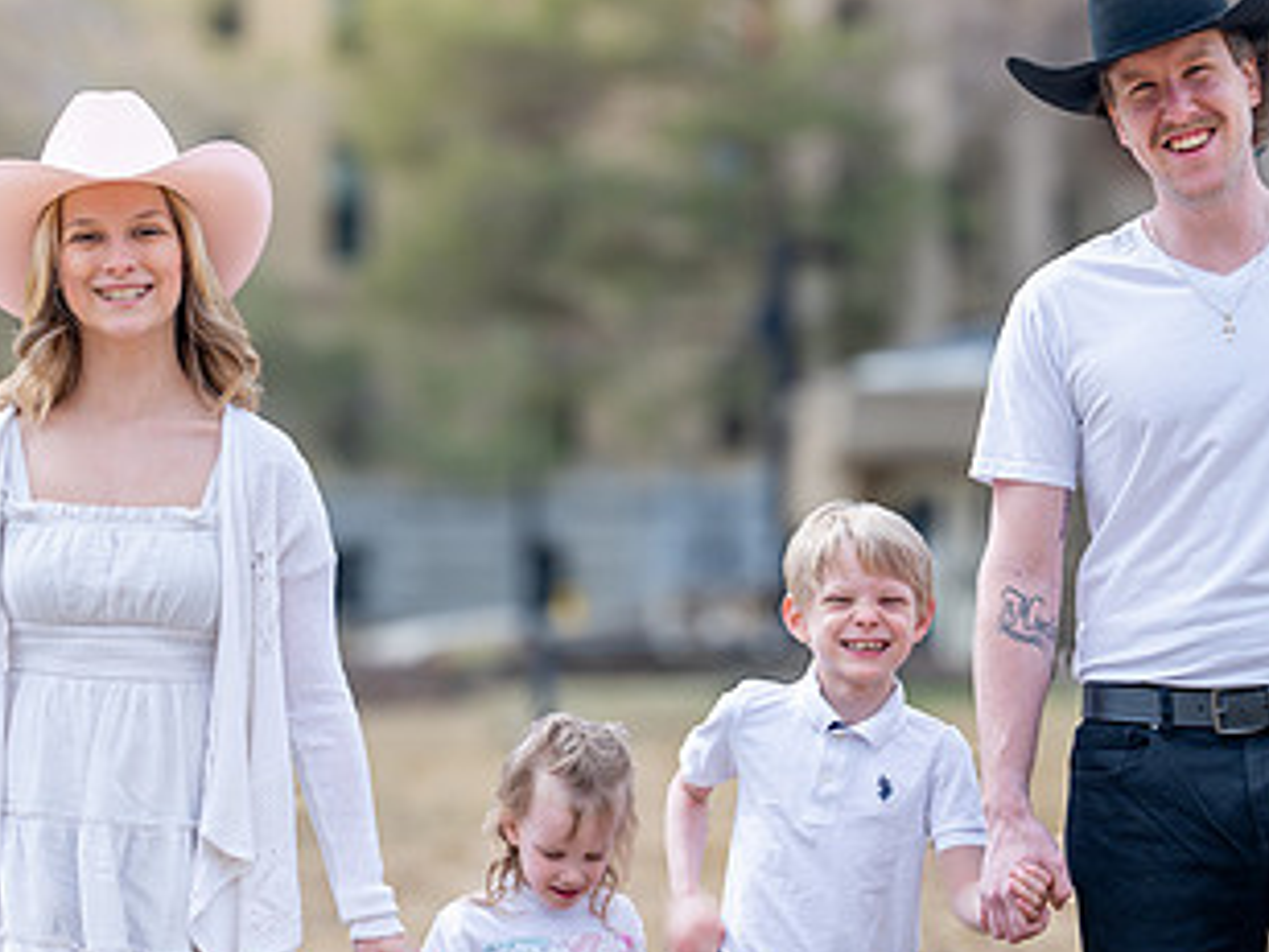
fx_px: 3739
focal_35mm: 102
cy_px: 758
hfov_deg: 19.2
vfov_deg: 14.4
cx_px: 807
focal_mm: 50
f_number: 4
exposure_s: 1/500
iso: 100
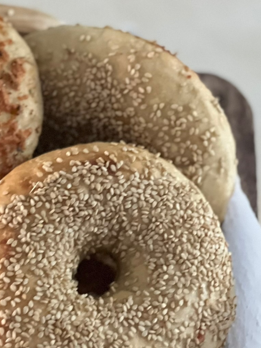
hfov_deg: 9.6
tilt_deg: -53.6
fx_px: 1548
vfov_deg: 12.8
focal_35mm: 154
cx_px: 17
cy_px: 234
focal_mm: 9
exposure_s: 1/15
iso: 800
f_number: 2.8
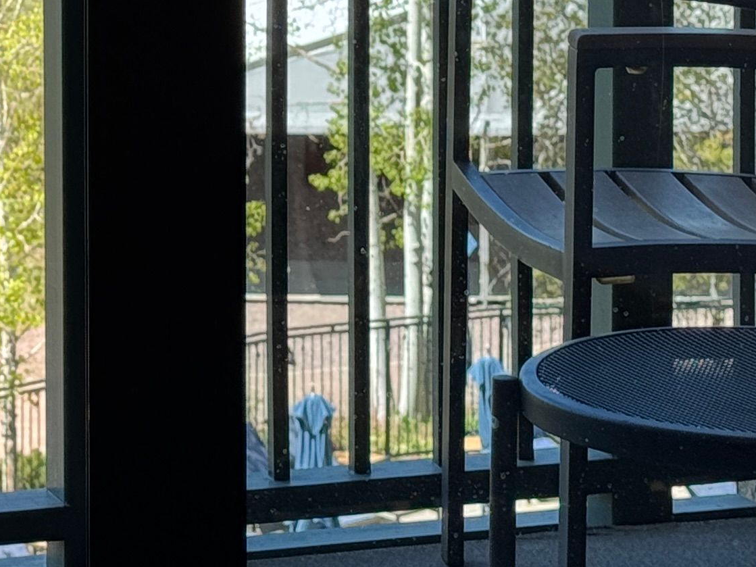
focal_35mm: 173
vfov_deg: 8.4
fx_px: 3778
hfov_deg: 11.3
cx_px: -45
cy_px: -212
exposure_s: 1/425
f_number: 1.78
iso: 64
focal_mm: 6.76
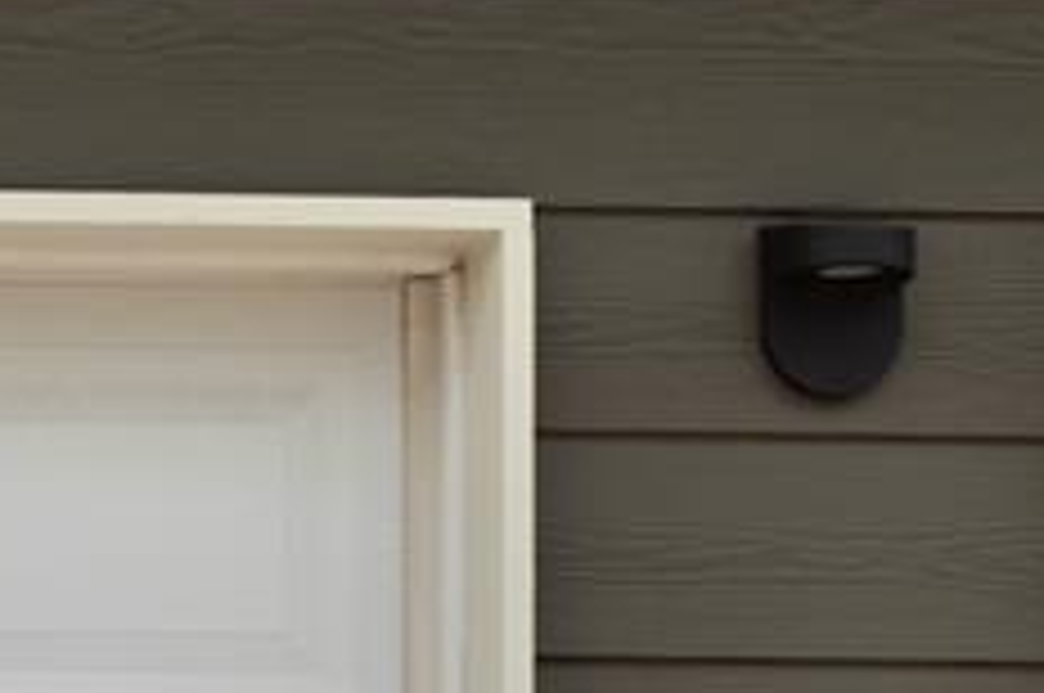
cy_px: 1112
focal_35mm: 172
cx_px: -918
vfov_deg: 7.8
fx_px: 4981
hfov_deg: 11.1
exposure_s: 1/250
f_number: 8
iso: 100
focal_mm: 26
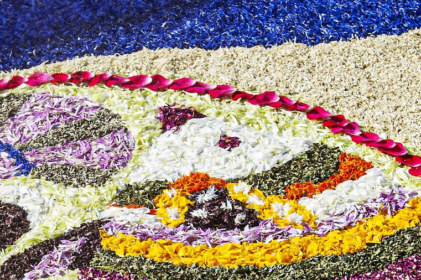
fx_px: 1916
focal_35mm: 164
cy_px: 401
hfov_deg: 12.5
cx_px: 75
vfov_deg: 8.2
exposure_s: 1/640
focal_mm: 52
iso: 250
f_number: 9
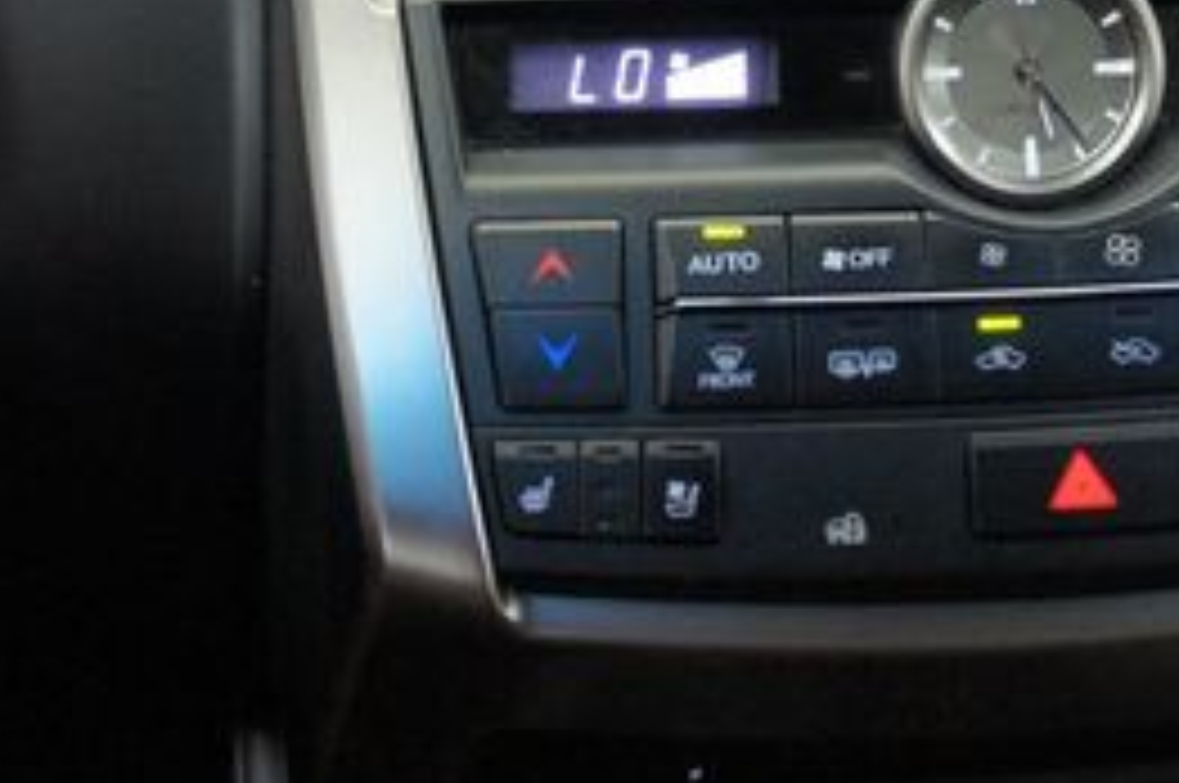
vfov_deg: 19.4
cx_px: 1044
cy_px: -148
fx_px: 2159
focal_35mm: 66
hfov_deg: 29.4
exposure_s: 1/100
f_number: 3.5
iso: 1600
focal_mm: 18
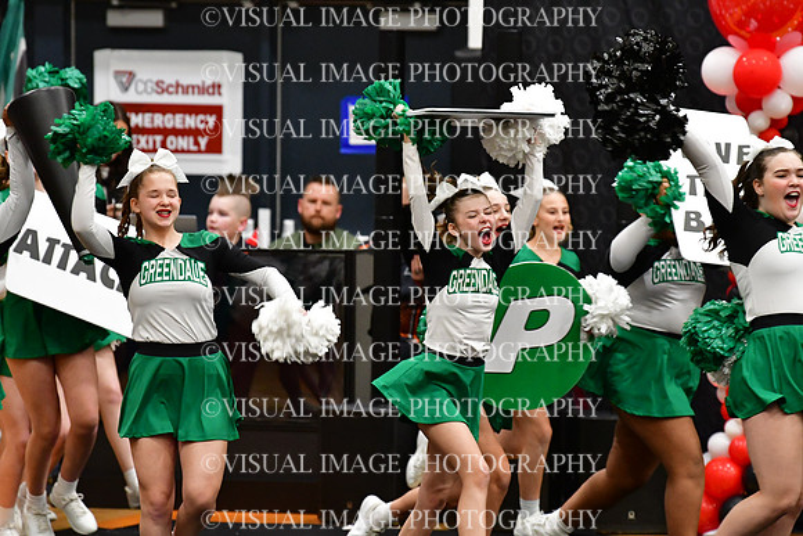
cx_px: 402
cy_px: 268
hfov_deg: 6.9
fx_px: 6693
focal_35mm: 300
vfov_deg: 4.6
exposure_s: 1/500
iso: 5000
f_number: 3.5
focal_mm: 200
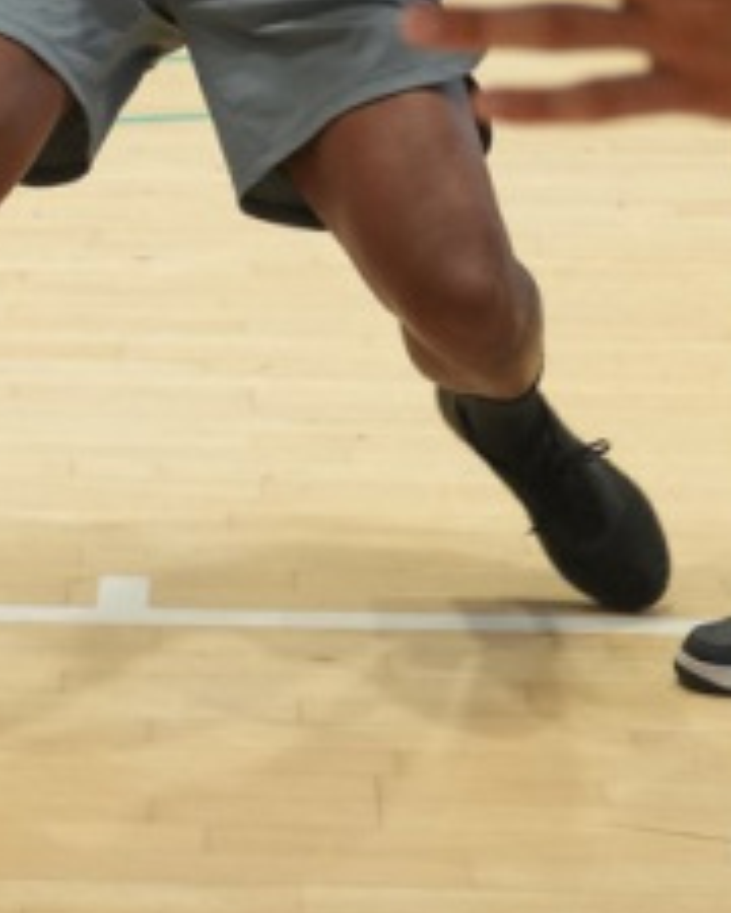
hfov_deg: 10.9
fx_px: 3786
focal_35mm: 140
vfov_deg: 12.9
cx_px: -22
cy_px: -556
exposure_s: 1/400
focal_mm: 28
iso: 1250
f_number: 2.8
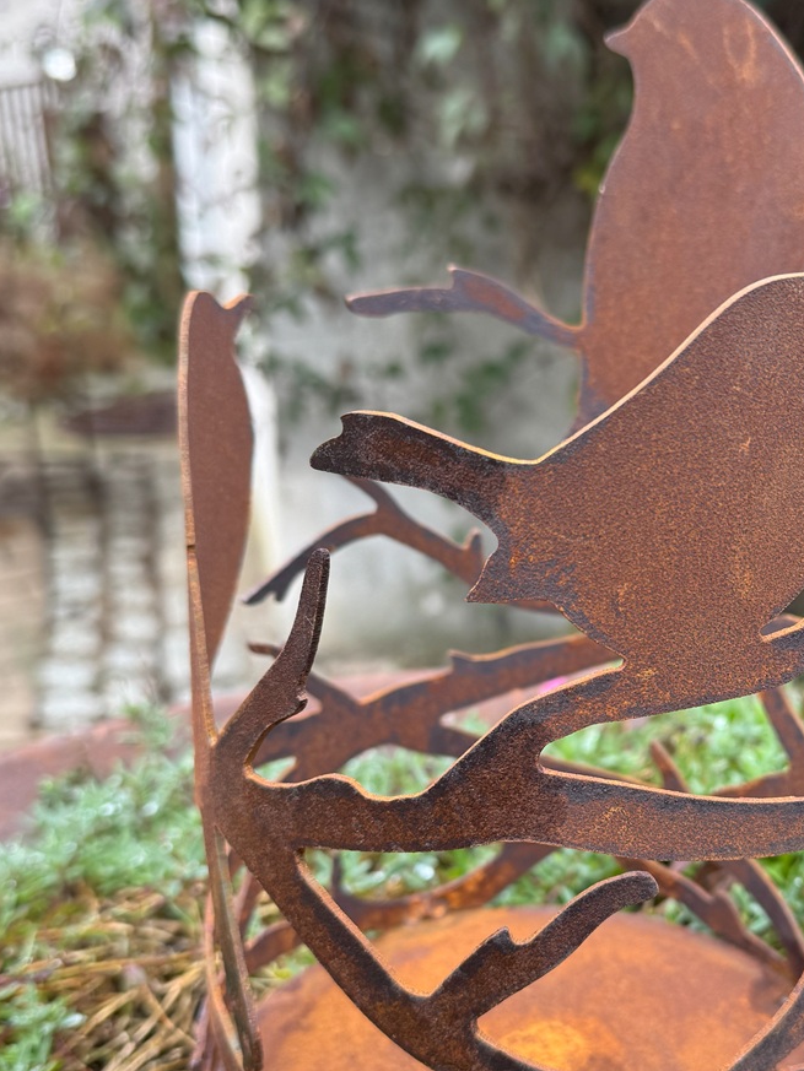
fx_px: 1362
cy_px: 601
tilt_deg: -18.7
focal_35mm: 44
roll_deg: -1.6
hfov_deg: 32.2
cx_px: 606
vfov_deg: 42.9
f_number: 1.78
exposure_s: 1/121
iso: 80
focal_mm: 6.76
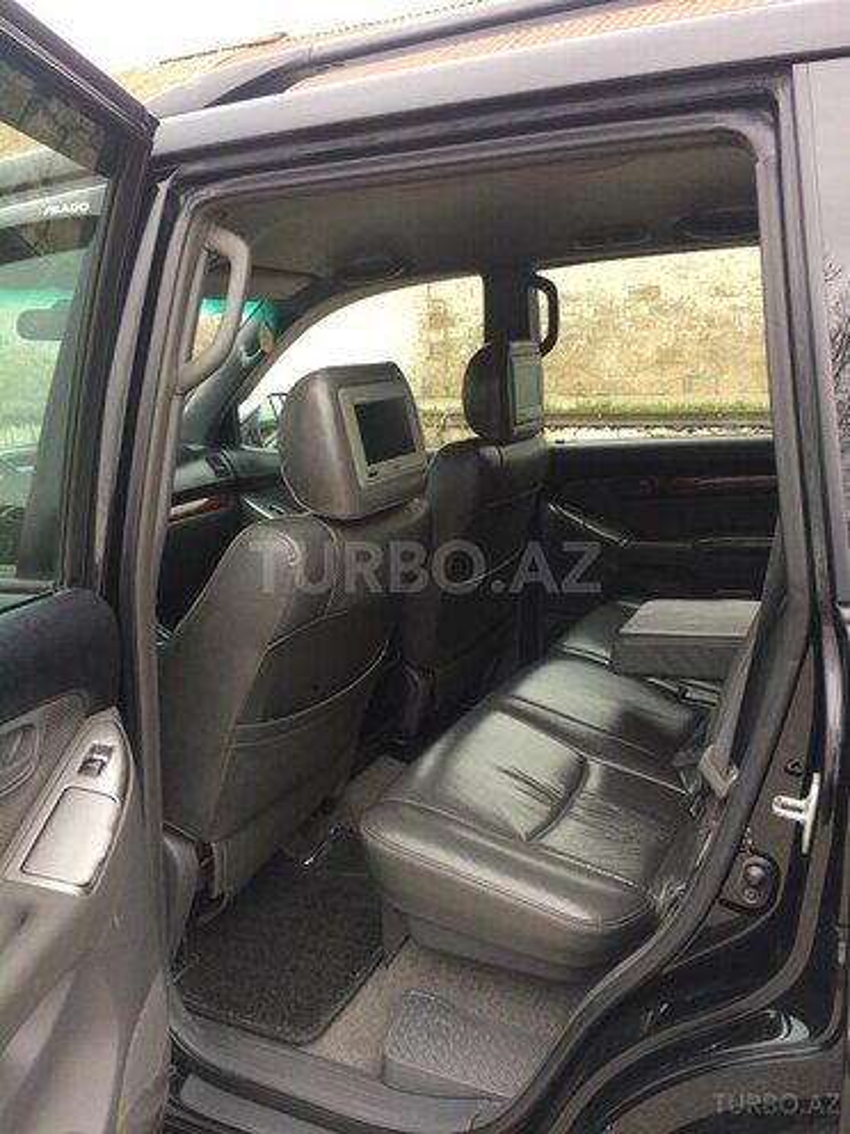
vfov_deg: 61.7
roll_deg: +3.1
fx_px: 949
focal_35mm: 29
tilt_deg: -12.4
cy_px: 567
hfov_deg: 48.2
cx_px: 425
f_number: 2.2
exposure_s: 1/100
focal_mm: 4.15
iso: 50
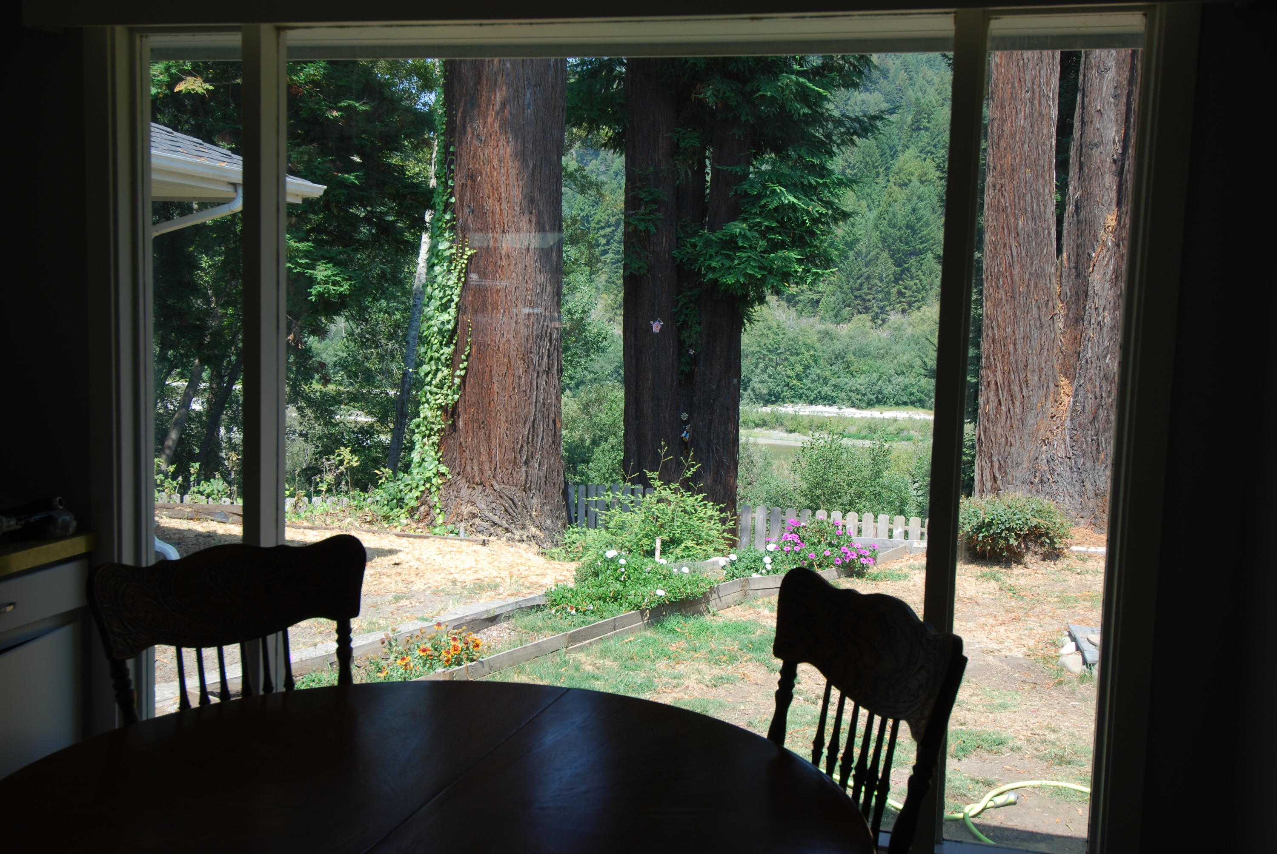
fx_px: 1278
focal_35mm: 36
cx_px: 638
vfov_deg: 37.0
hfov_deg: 53.1
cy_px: 427
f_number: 6.3
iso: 100
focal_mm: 24
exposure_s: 1/125
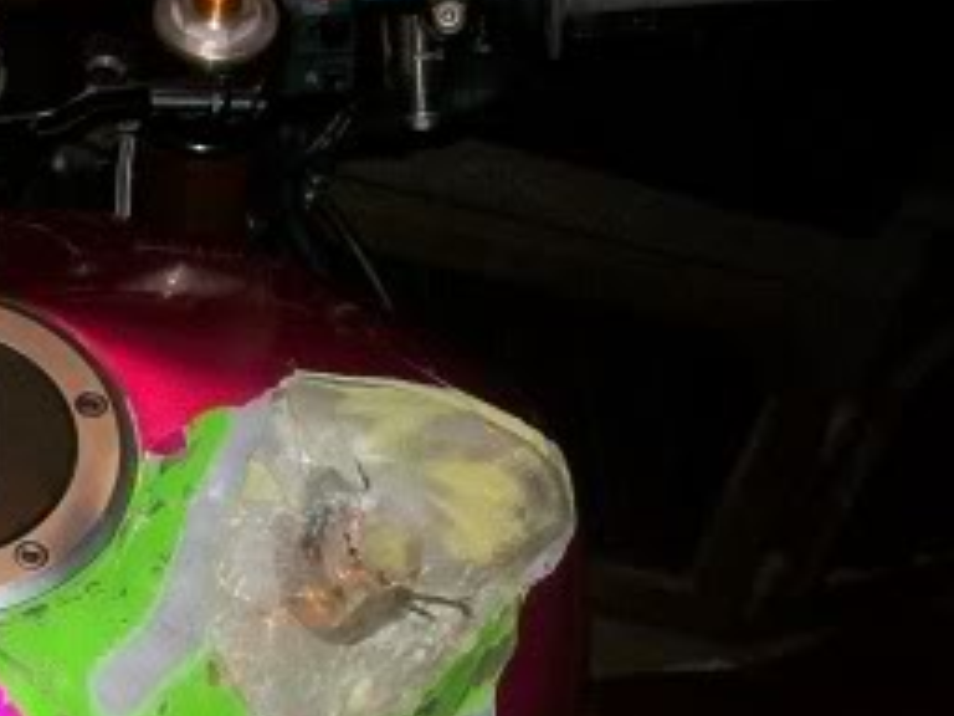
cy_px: 746
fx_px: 2205
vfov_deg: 17.9
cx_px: -112
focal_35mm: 80
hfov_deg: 22.9
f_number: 2.9
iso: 160
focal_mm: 5.7
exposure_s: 1/30
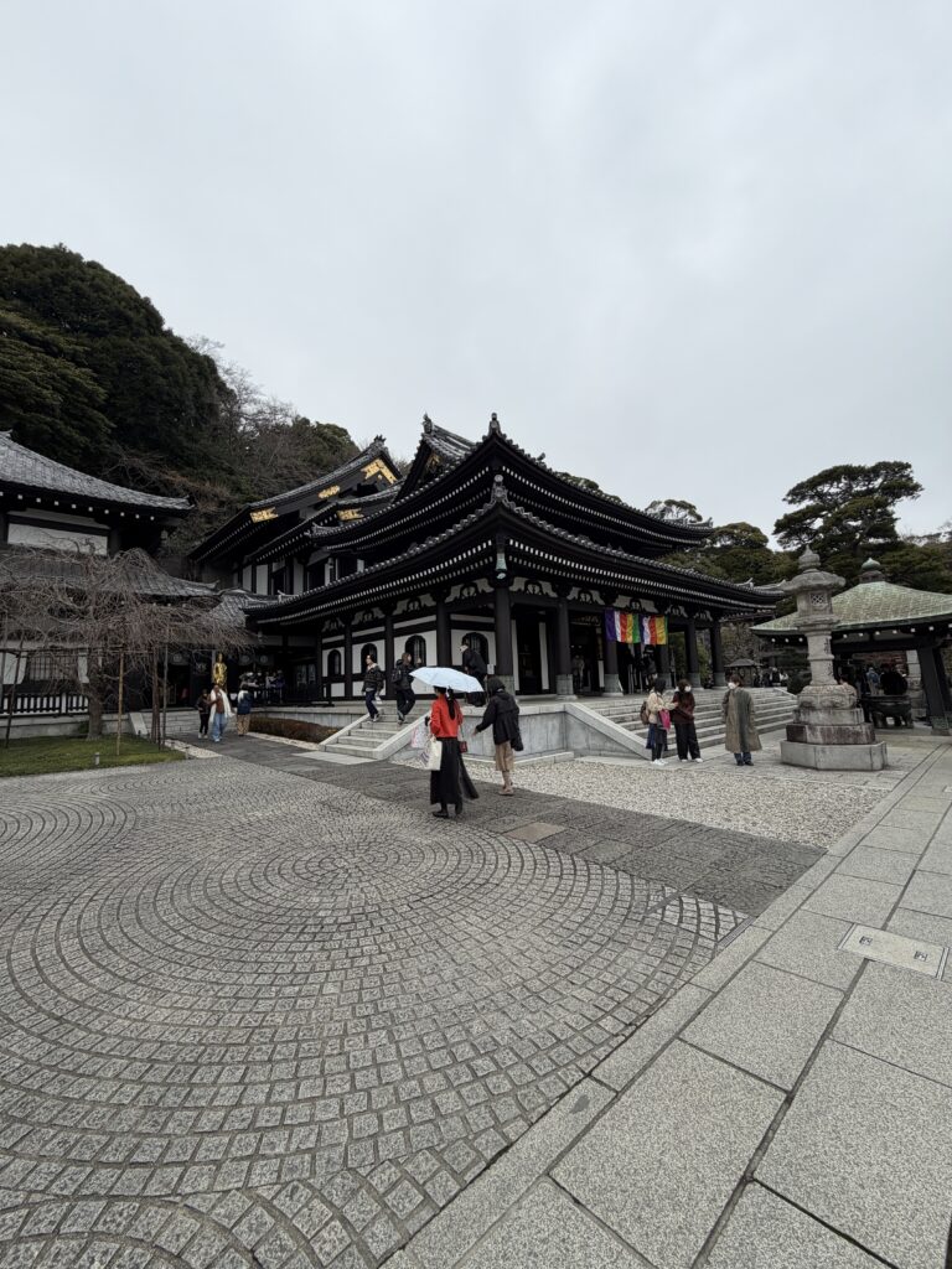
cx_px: 476
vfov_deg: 102.1
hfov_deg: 85.7
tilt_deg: +5.5
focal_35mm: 14
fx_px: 513
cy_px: 634
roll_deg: +2.0
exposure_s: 1/770
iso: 32
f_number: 2.2
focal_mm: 2.22
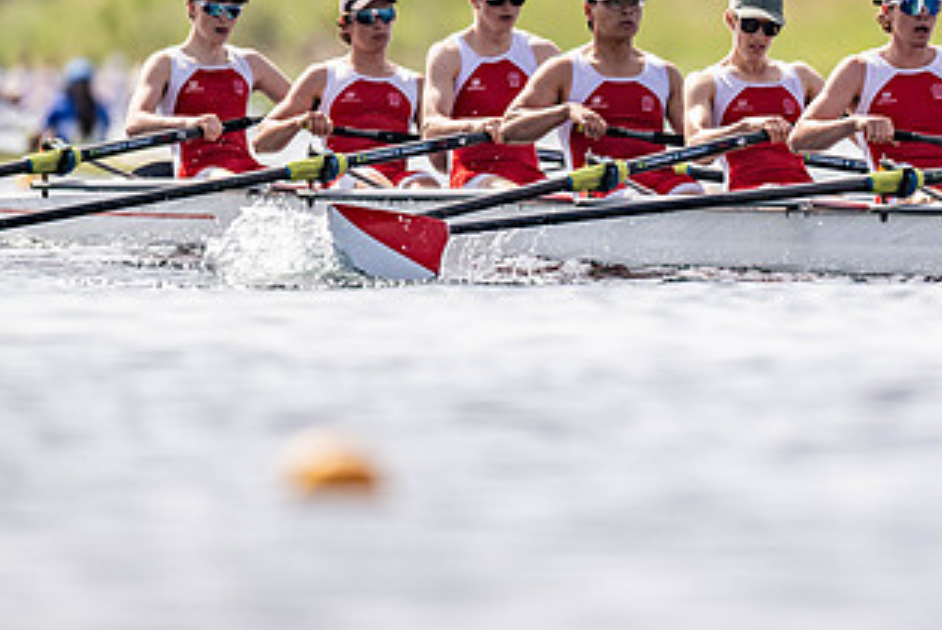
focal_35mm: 1107
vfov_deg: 1.2
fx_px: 28993
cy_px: 92
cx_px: 783
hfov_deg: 1.9
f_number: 4
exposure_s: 1/2500
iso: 140
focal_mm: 600
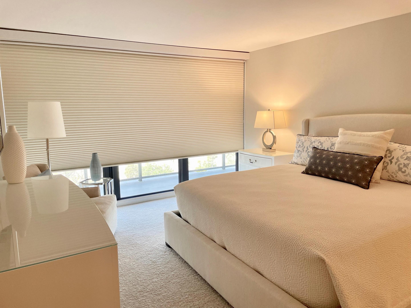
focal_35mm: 26
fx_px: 309
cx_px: 206
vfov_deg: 53.1
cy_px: 154
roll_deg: +1.2
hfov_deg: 67.3
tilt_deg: -7.4
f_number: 1.6
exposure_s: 1/120
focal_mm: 4.2
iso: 100
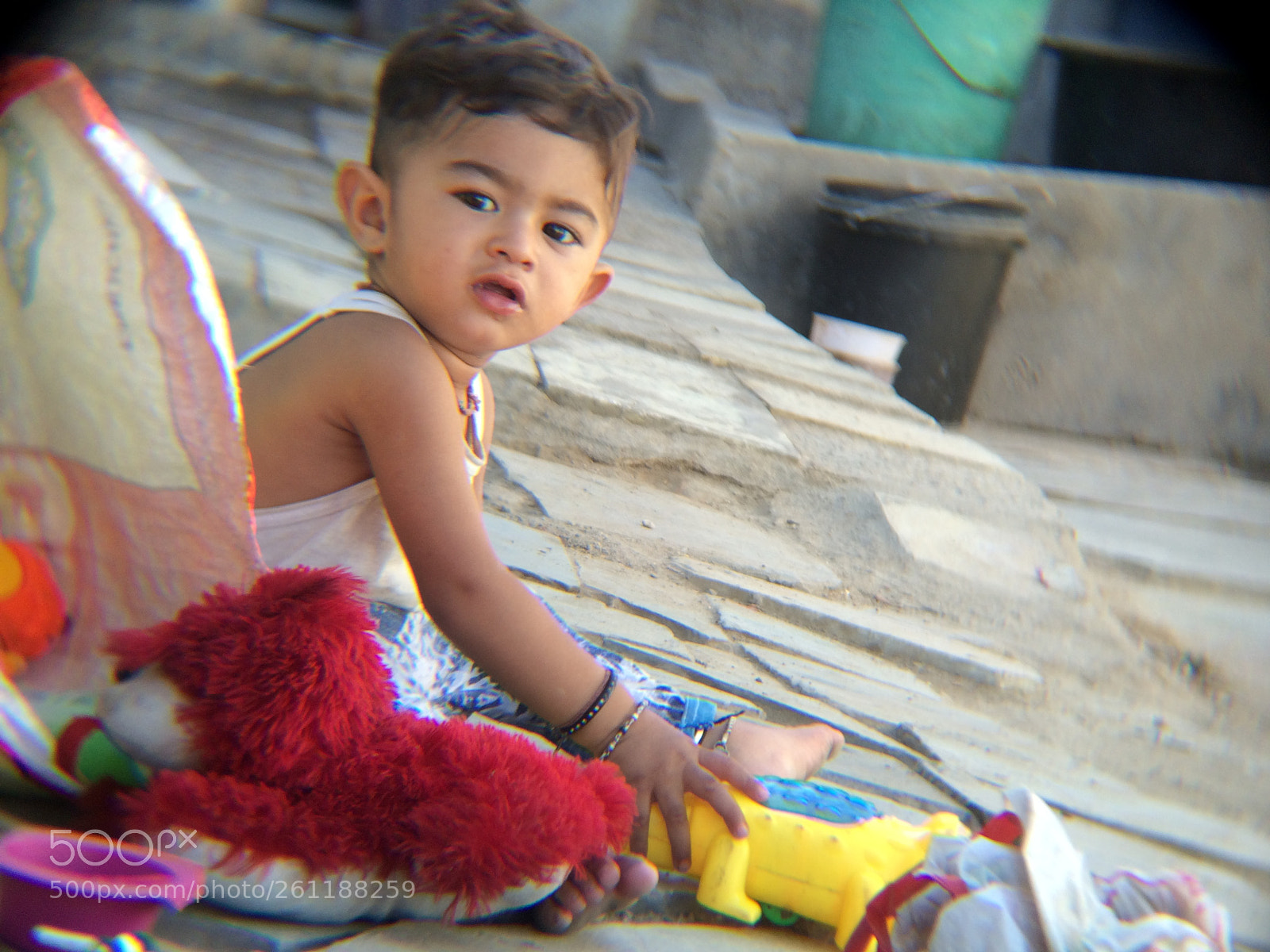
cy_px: 476
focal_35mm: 29
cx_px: 635
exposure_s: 1/129
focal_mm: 4.15
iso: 32
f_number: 2.2
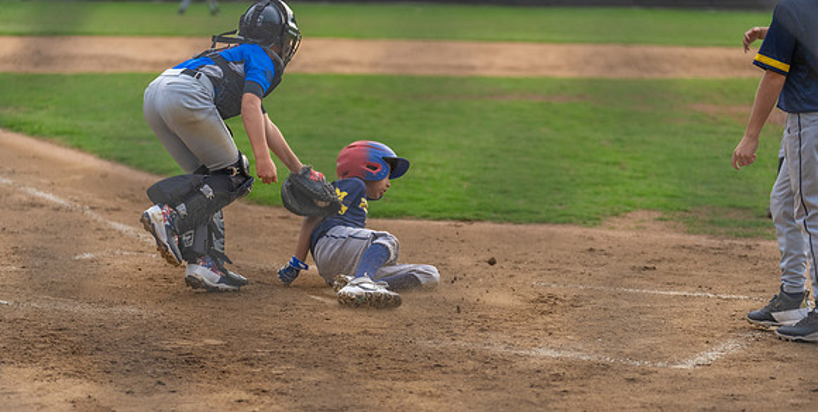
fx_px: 2680
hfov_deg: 17.4
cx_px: 409
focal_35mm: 127
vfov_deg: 8.8
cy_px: 272
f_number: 2.8
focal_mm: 118
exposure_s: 1/1000
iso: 1000
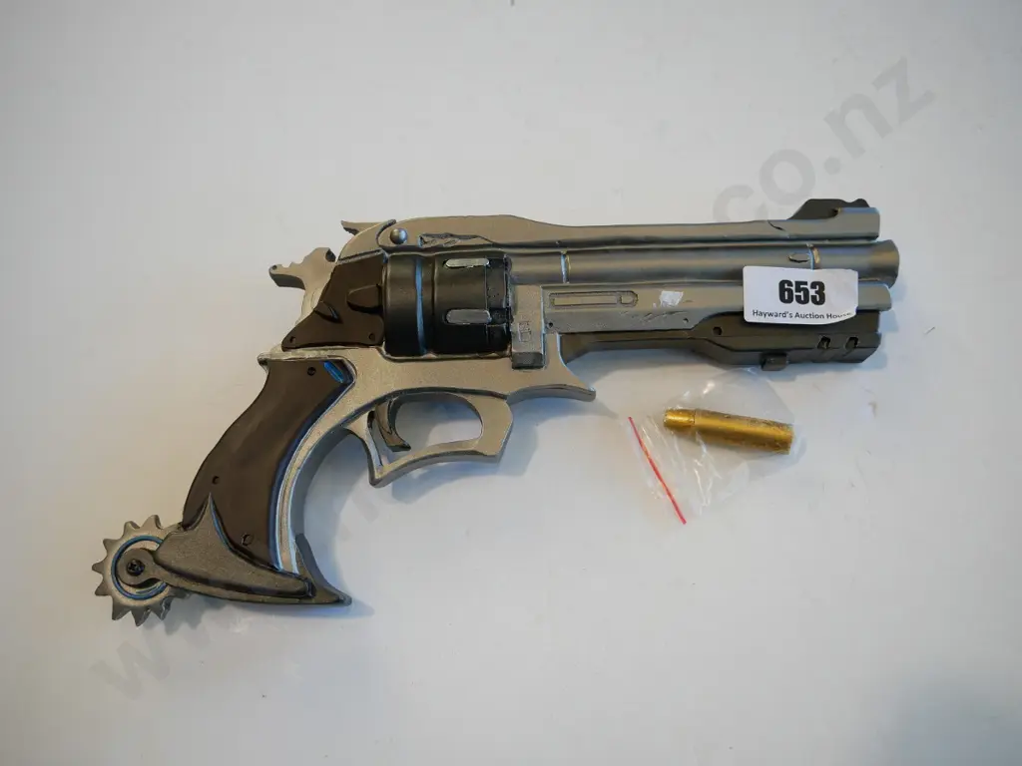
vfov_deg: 46.8
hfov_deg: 60.0
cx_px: 511
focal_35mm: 30
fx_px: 886
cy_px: 383
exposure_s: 1/60
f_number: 3.7
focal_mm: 15
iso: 200
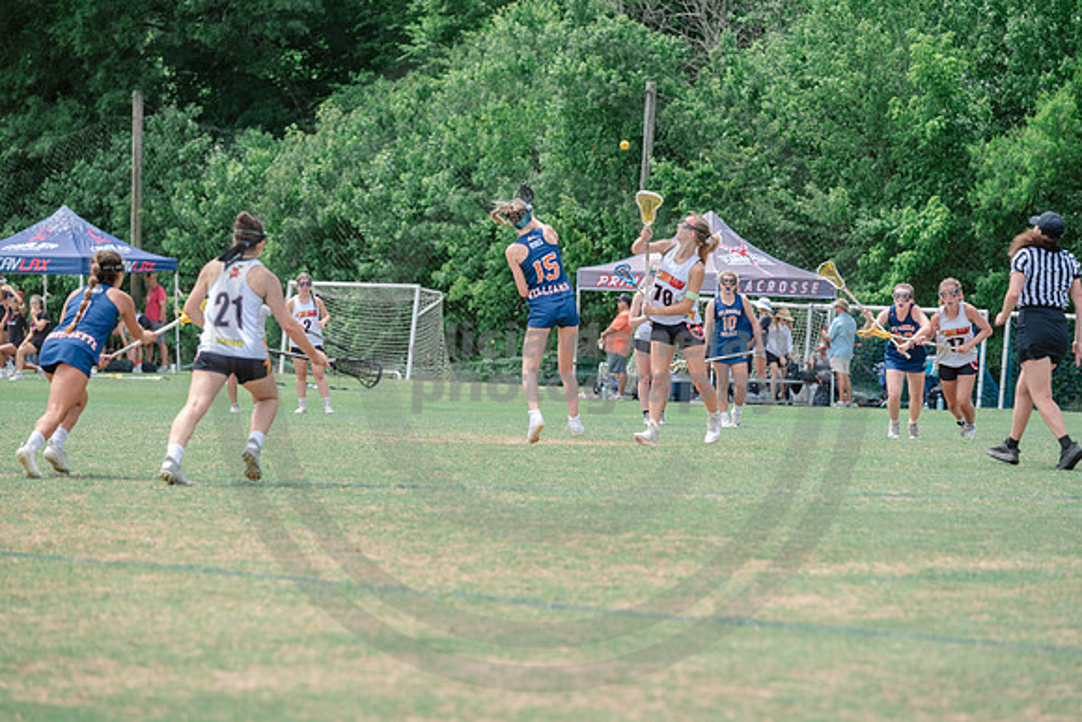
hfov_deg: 10.3
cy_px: 361
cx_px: 541
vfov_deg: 6.9
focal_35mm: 200
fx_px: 6012
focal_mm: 200
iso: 400
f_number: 5
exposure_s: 1/1600
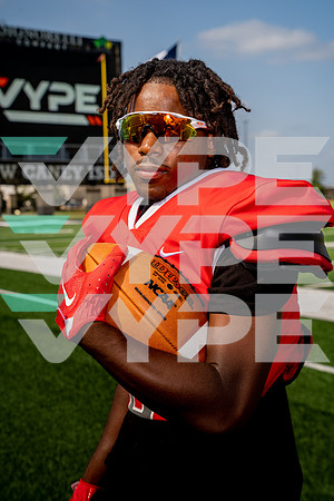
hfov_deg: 23.8
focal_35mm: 57
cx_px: 167
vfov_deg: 35.1
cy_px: 250
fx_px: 793
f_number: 7.1
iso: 100
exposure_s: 1/250
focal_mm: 57
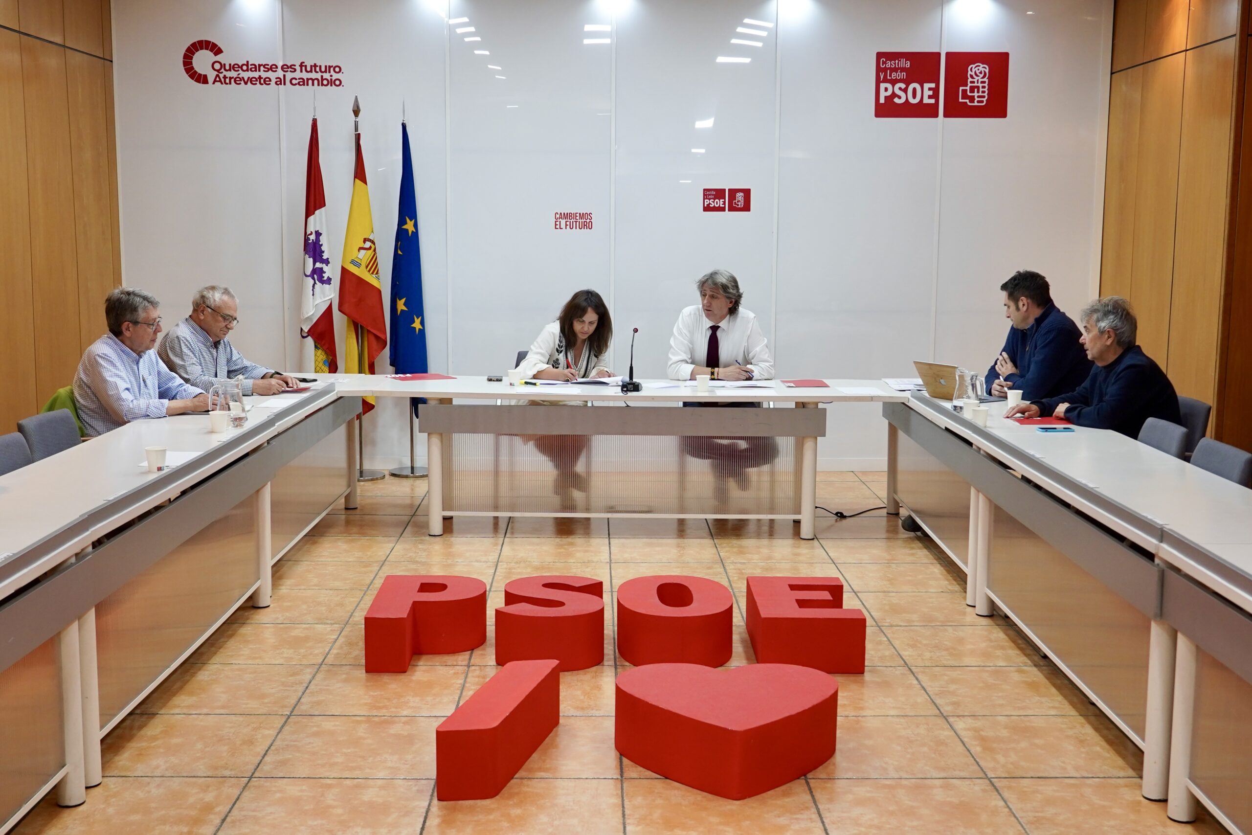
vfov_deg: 35.9
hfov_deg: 51.9
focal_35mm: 37
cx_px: 626
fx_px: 1287
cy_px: 418
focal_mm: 25
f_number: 4
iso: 800
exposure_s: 1/100
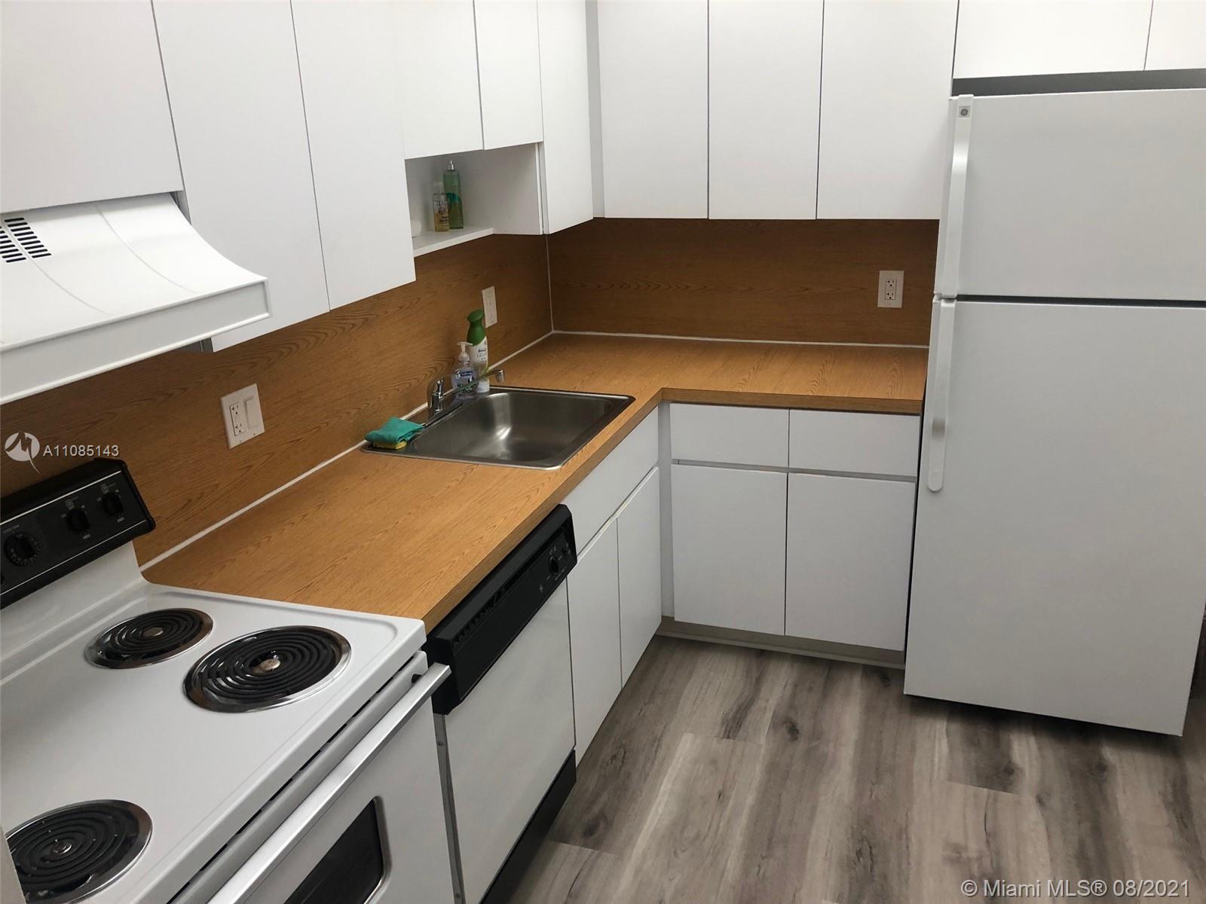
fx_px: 976
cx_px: 603
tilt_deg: -20.3
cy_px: 452
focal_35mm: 28
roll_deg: +1.1
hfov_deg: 63.4
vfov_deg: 49.7
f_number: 1.8
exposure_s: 1/30
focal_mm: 3.99
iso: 40
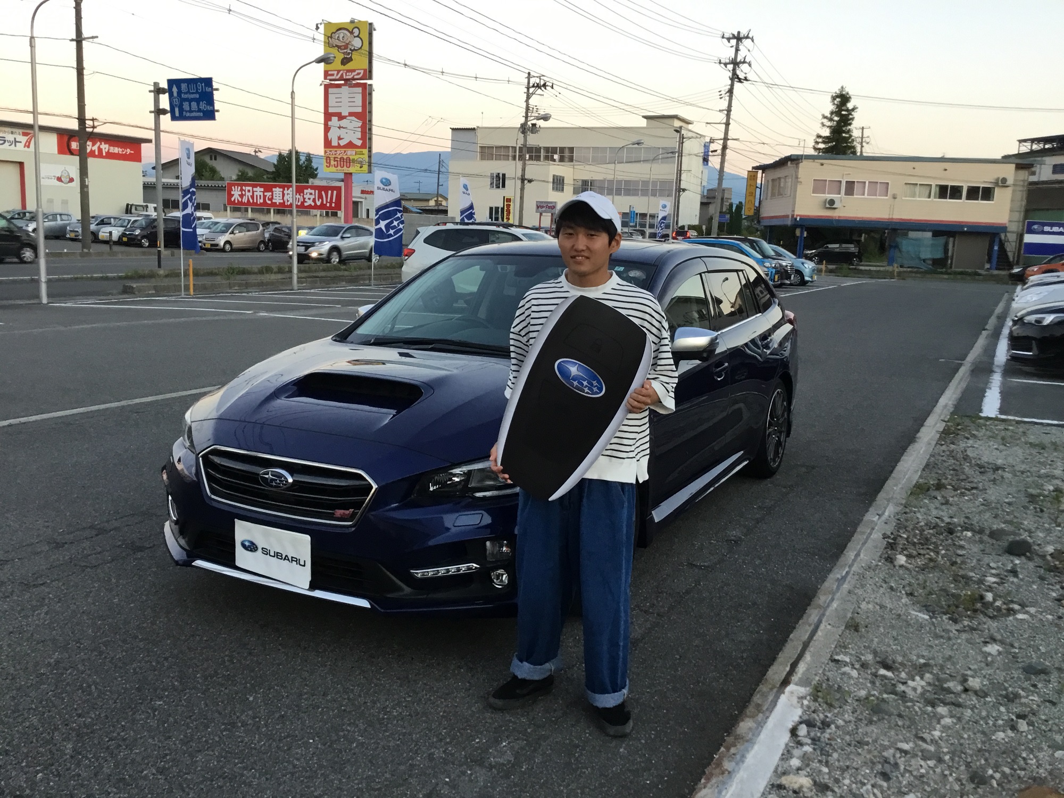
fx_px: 953
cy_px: 399
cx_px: 532
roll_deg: -2.9
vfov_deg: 45.4
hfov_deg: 58.4
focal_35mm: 31
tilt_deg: -10.3
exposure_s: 1/30
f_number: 2.4
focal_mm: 3.3
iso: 32
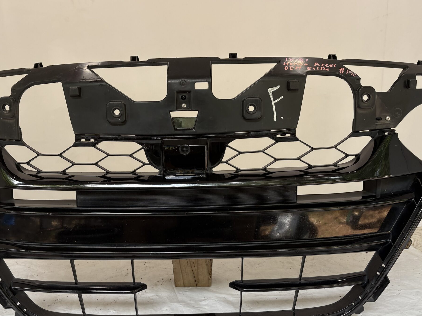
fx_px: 451
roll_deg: +2.4
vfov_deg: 38.4
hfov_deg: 50.0
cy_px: 197
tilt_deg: -13.9
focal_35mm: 37
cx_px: 186
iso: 40
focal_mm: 5.96
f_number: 1.6
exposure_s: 1/172
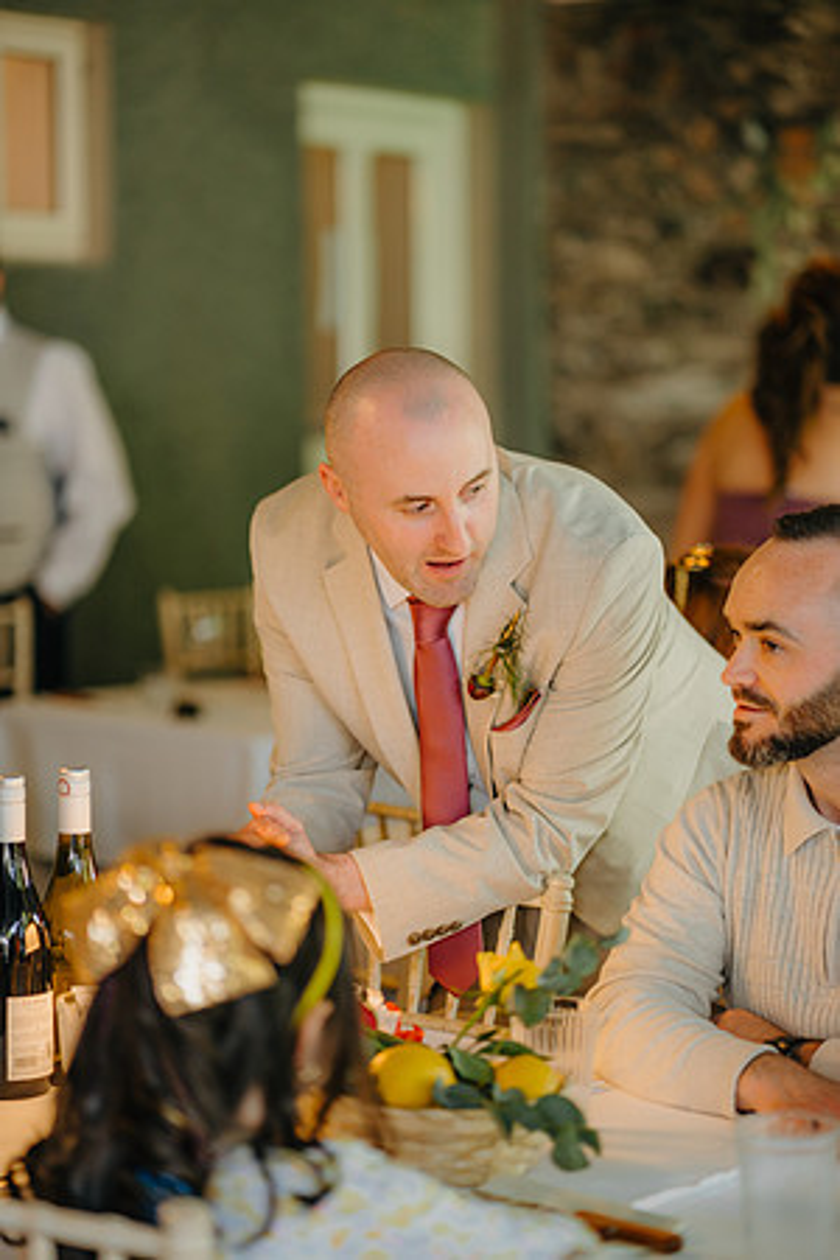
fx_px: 2975
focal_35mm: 85
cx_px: 420
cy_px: 630
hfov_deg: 16.1
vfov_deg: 23.9
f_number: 2
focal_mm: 85
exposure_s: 1/200
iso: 800
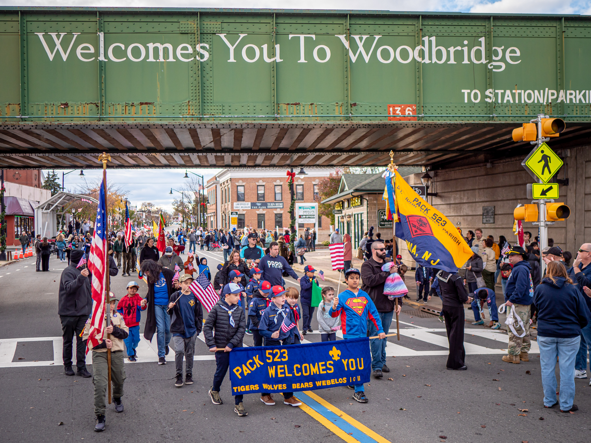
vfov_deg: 44.2
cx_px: 296
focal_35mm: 32
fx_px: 546
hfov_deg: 56.8
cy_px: 222
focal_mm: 16
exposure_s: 1/2000
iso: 100
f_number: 1.4
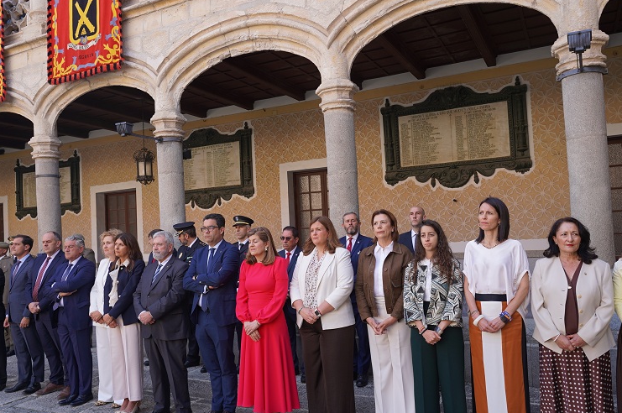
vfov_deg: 44.8
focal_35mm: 29
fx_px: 500
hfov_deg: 63.7
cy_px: 220
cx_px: 311
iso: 160
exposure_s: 1/160
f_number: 4
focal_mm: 25
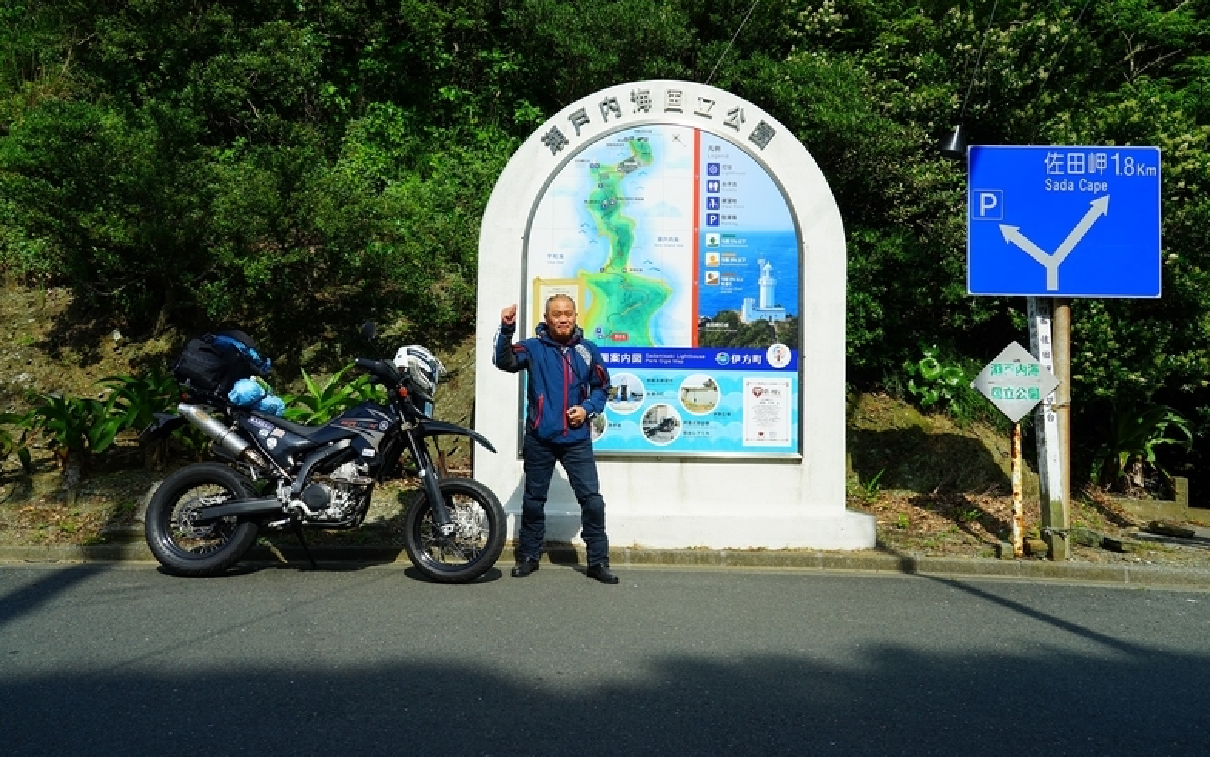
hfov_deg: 68.4
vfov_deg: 46.0
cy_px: 355
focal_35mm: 27
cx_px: 613
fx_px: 891
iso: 100
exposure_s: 1/125
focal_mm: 26
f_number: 11
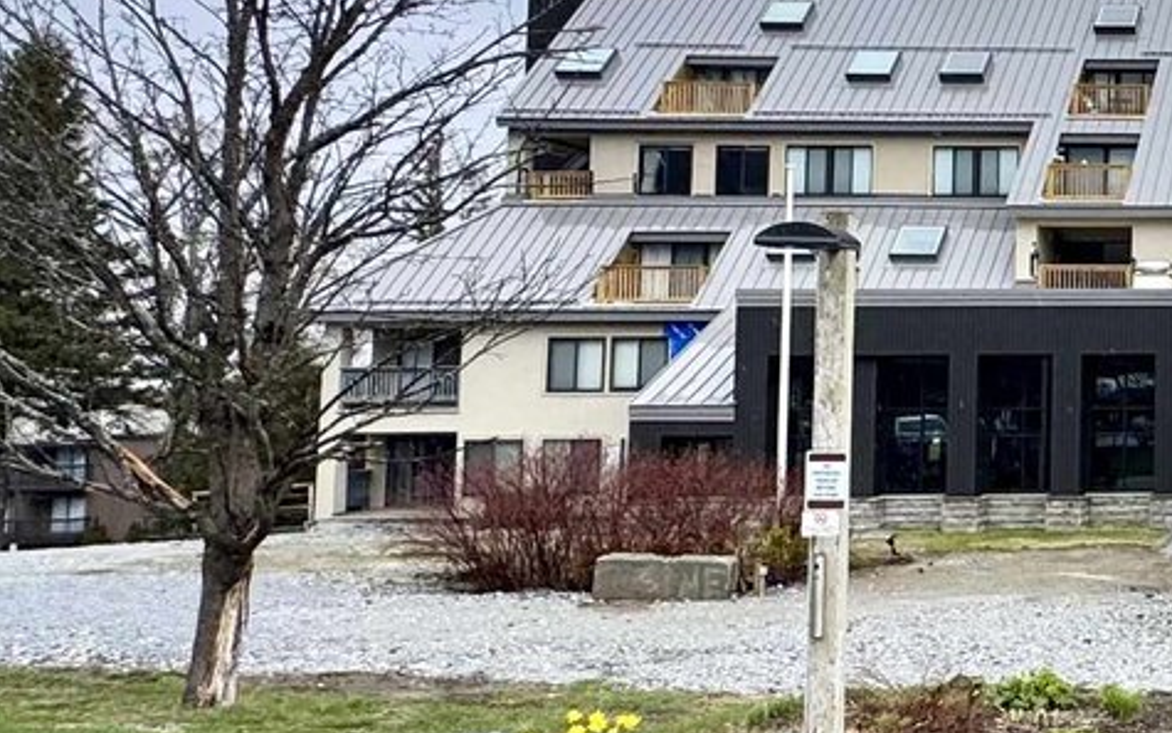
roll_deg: +0.5
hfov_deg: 30.5
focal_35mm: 50
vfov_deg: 25.8
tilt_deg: +5.0
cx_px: 1574
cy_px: 269
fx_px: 1597
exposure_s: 1/636
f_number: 2.2
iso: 50
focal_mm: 2.22
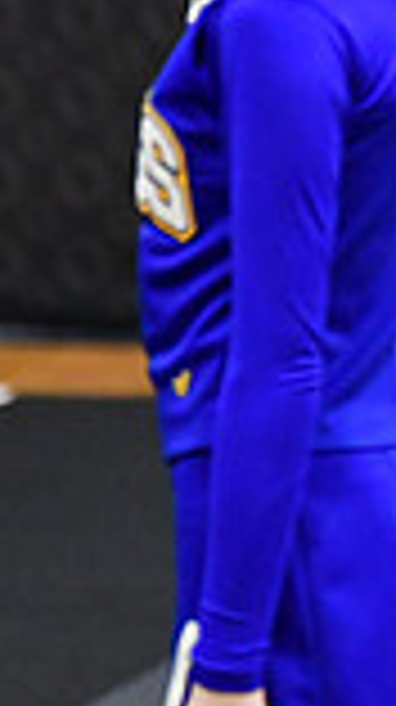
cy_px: -137
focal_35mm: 990
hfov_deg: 1.2
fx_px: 18530
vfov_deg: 2.2
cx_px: 1188
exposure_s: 1/500
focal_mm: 170
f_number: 3.2
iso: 5000
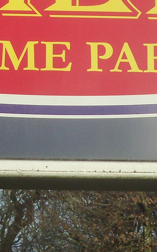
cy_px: -21
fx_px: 931
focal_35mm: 136
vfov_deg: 15.0
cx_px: 51
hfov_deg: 9.6
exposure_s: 1/160
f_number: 8.8
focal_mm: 5.7
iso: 80
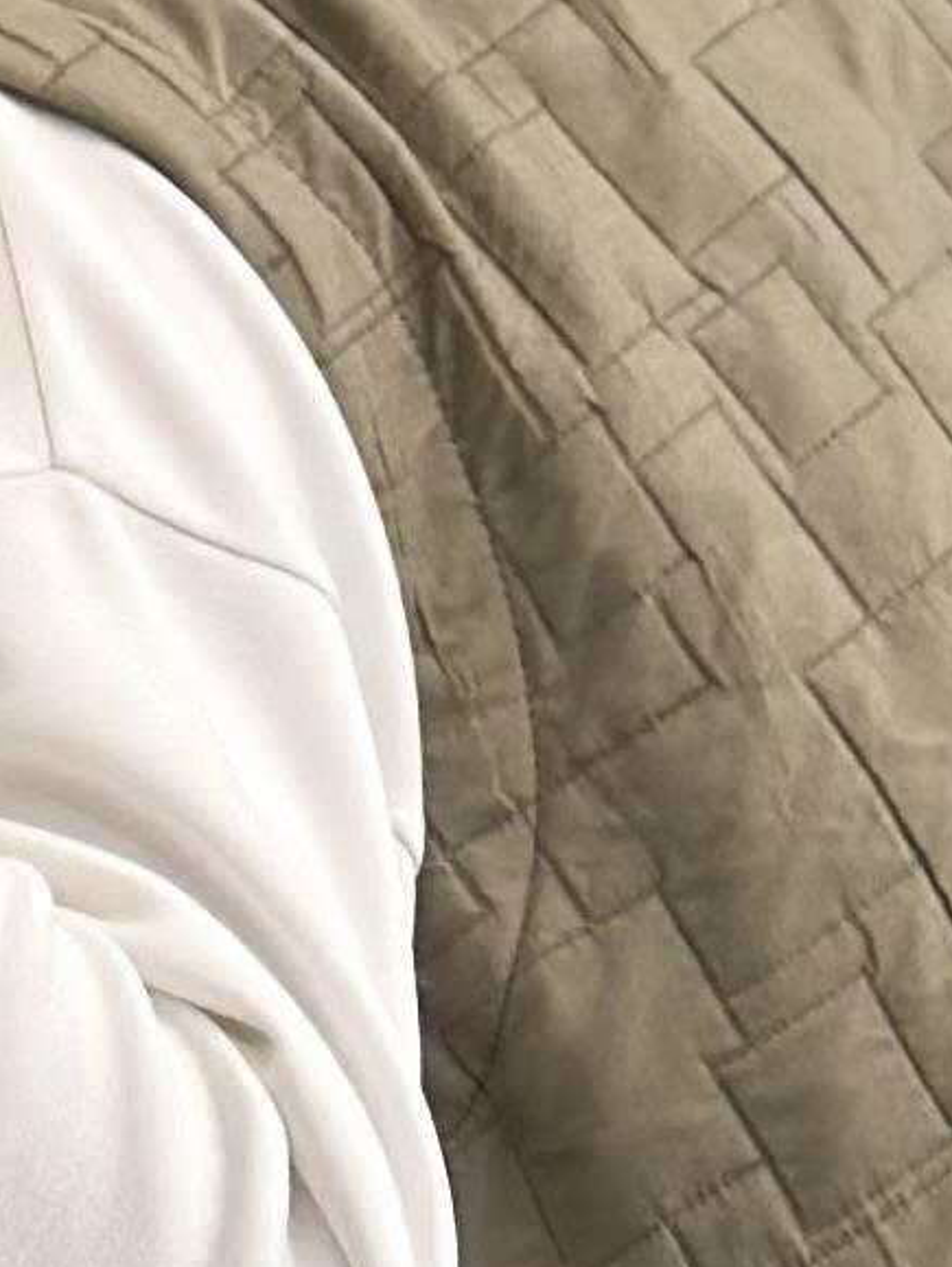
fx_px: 12234
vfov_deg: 5.9
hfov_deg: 4.4
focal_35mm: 334
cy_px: 875
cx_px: -20
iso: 80
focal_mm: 6.86
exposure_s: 1/407
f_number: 1.78
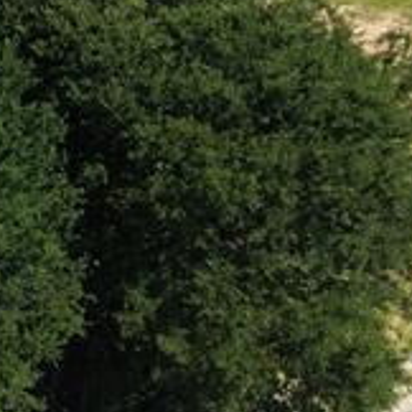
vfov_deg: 12.4
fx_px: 1804
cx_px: -689
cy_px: -219
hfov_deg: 10.5
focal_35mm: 134
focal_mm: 8.67
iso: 260
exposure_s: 1/5000
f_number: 1.8
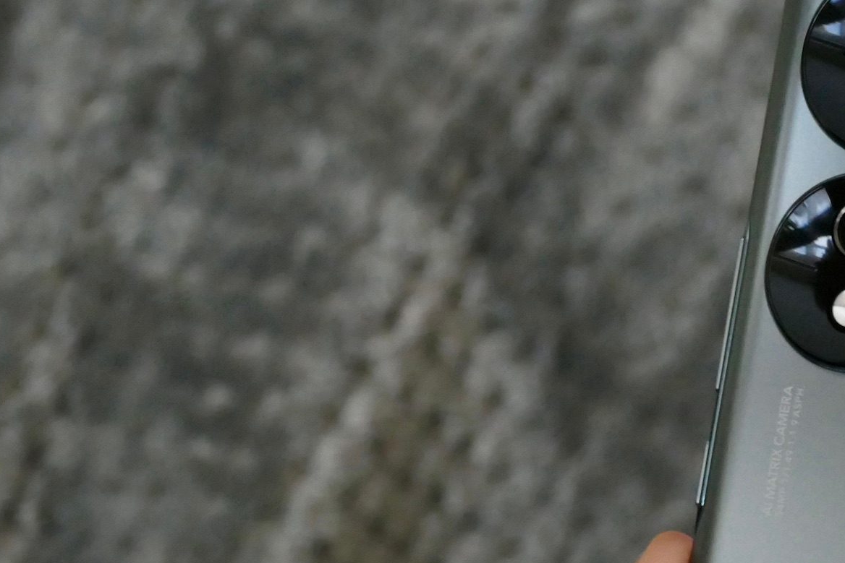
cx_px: 963
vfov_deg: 5.2
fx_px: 6150
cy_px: 584
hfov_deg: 7.8
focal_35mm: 262
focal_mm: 37.13
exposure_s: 1/80
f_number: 5
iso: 1600
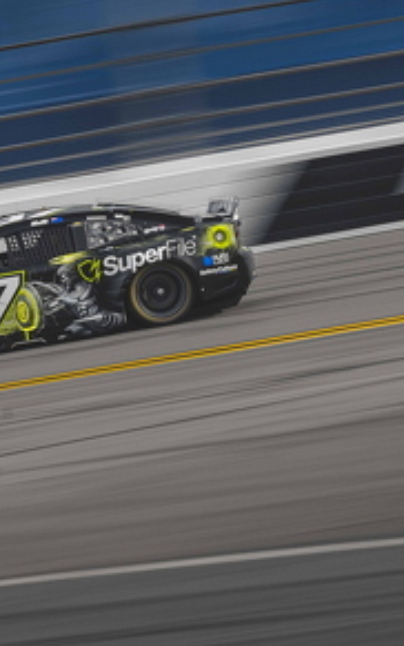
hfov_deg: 3.9
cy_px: 280
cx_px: 9
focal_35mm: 333
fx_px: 5863
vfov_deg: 6.3
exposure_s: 1/50
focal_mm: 120
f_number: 14
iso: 100
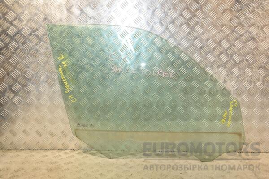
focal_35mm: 39
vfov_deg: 34.2
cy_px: 90
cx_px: 134
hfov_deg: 49.6
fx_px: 291
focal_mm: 26
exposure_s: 1/200
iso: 800
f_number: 5.6
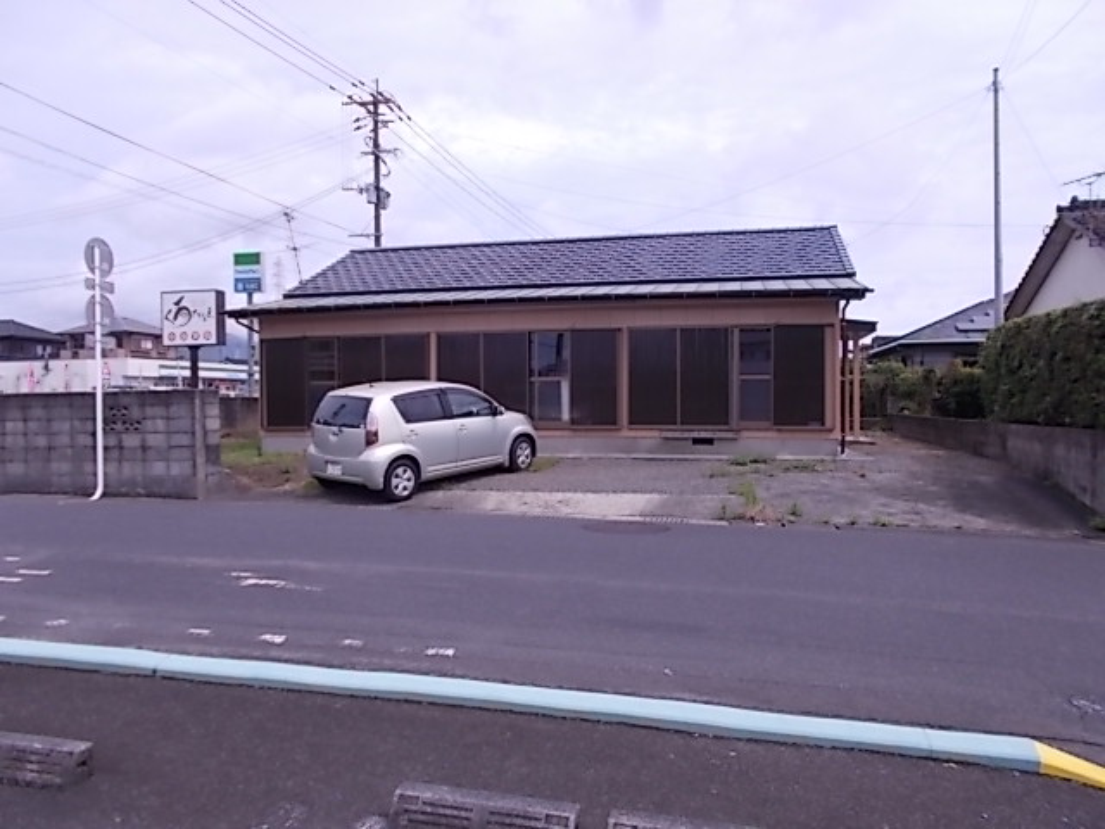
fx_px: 830
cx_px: 552
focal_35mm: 26
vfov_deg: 53.1
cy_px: 414
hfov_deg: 67.3
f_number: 8
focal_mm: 4.6
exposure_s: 1/200
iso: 80
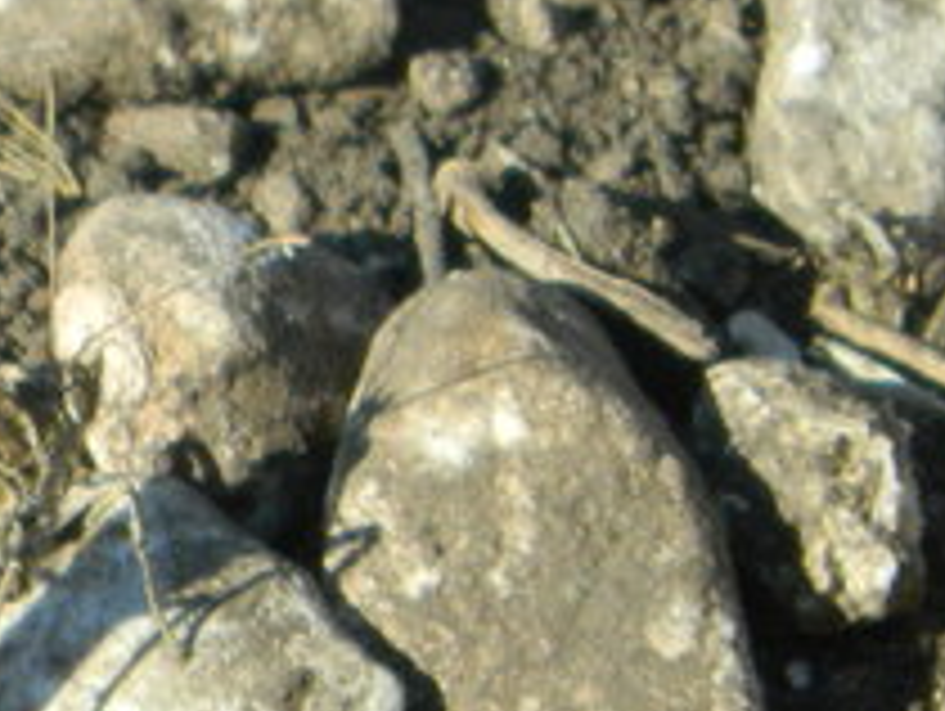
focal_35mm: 1346
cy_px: 495
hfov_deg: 1.5
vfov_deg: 1.1
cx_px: -241
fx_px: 36787
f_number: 5.6
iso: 80
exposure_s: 1/200
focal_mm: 59.7
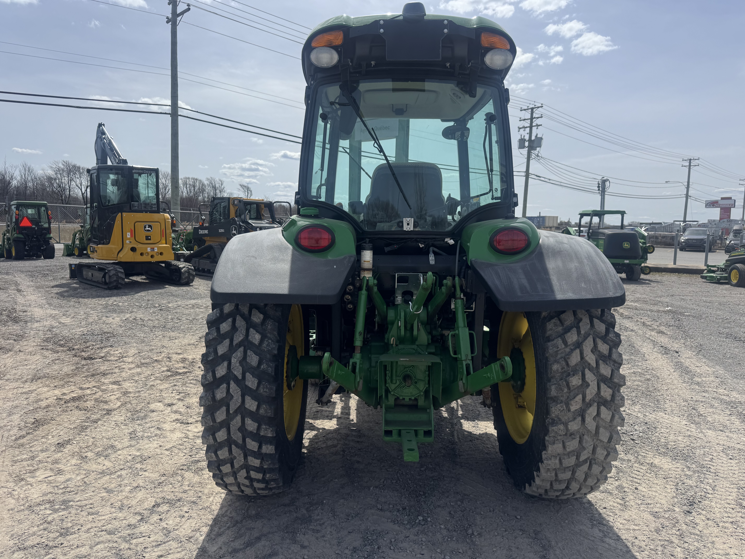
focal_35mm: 24
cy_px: 280
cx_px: 372
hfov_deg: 71.6
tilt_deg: -6.2
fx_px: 517
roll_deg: +0.1
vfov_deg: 56.8
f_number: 1.78
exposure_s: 1/7092
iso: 80
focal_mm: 6.76
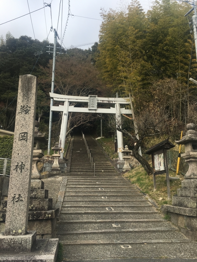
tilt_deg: +15.0
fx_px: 220
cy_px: 131
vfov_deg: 61.7
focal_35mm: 29
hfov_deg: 48.2
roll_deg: -0.5
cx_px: 98
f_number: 2.2
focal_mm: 4.15
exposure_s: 1/950
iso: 25
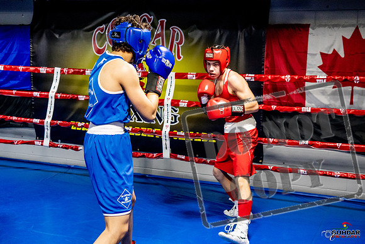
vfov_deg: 26.0
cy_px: 122
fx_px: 527
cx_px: 182
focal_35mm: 52
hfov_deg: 38.2
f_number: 2.8
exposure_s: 1/800
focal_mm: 35
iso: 5000
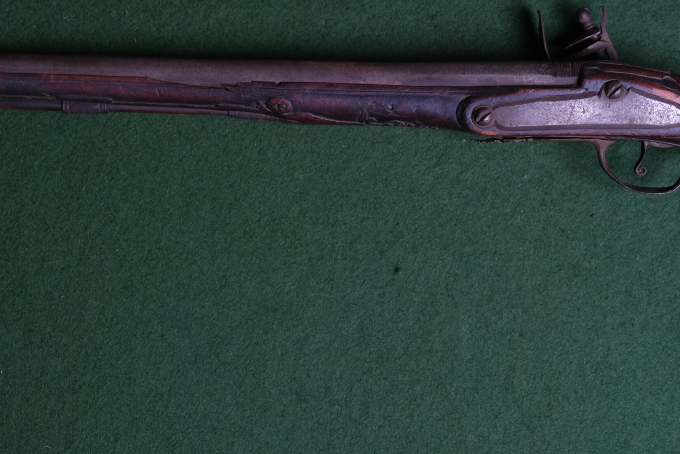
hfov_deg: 20.6
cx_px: 431
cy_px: 116
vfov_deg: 13.8
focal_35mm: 99
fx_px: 1870
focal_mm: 42.7
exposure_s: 1/160
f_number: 5.6
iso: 320
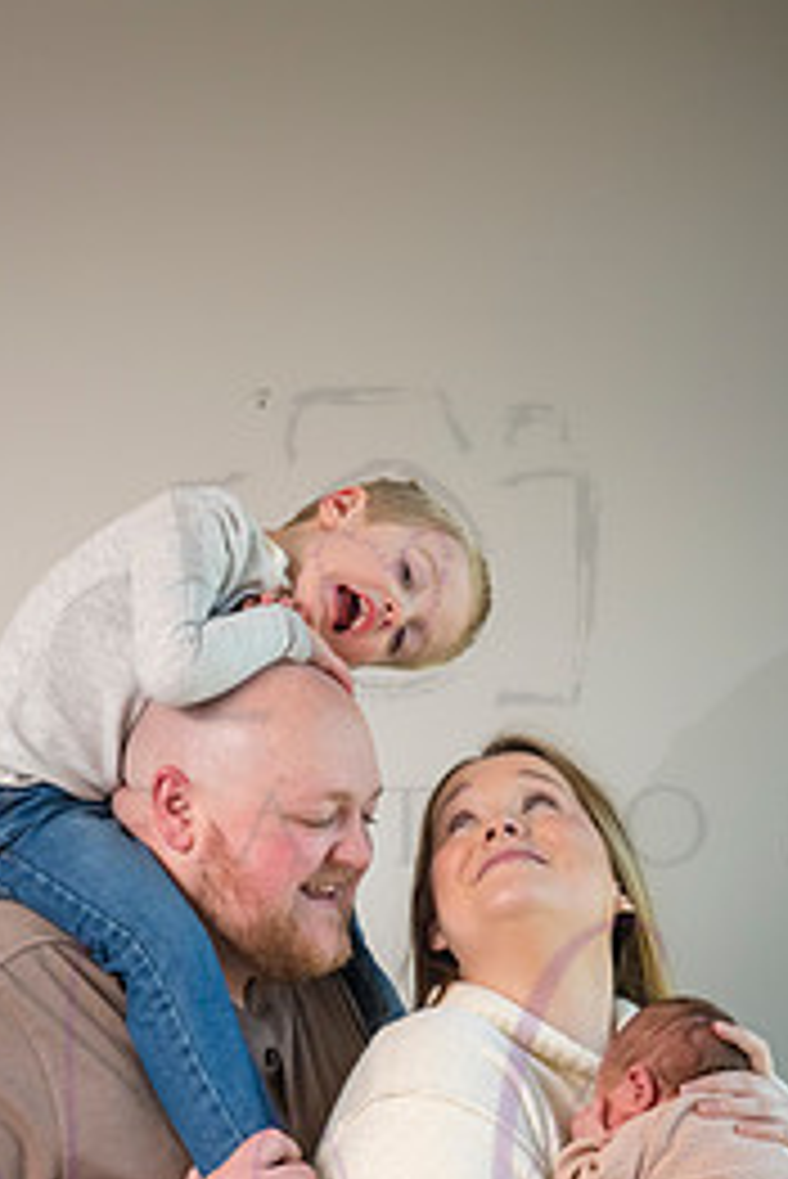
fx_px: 4787
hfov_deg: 9.4
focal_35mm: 146
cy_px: 986
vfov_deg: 14.0
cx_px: 401
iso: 500
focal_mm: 85
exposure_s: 1/250
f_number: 8
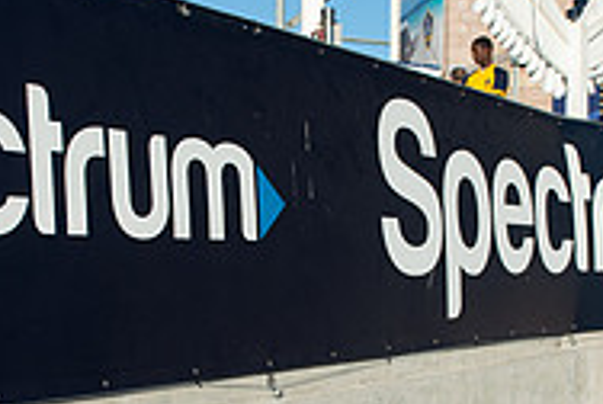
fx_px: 1241
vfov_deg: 18.3
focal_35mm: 74
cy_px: 319
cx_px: 285
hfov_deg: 27.3
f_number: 4.5
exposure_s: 1/2000
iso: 200
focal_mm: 24
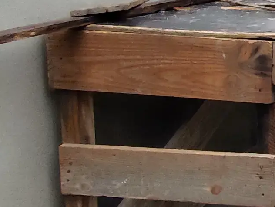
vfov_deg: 17.3
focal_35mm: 83
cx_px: 556
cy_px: -7
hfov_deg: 17.1
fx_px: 660
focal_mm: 1.65
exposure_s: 1/140
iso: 50
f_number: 2.2
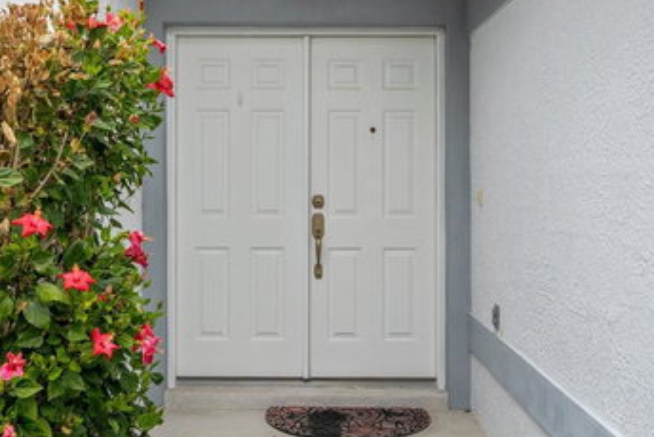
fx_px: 836
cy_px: 173
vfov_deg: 29.2
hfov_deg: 42.7
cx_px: 308
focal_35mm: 46
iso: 320
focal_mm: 33
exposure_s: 1/400
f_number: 8
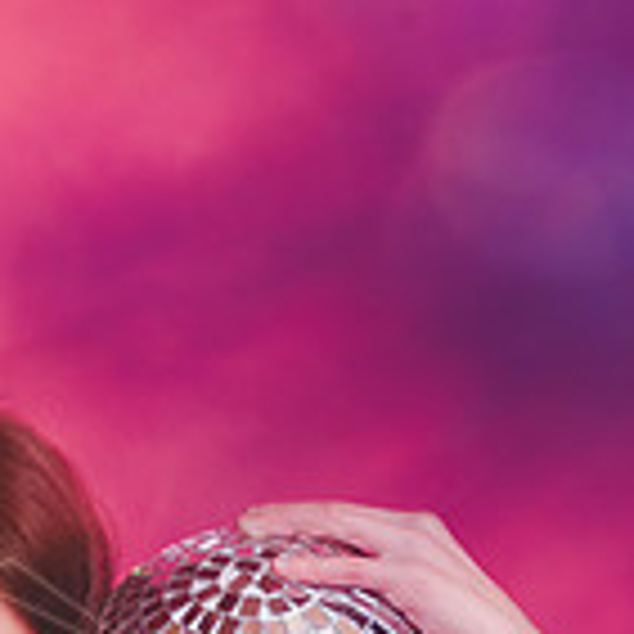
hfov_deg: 10.6
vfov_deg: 10.4
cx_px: -13
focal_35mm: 163
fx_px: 3378
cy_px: 904
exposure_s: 1/200
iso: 200
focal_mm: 60
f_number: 5.6
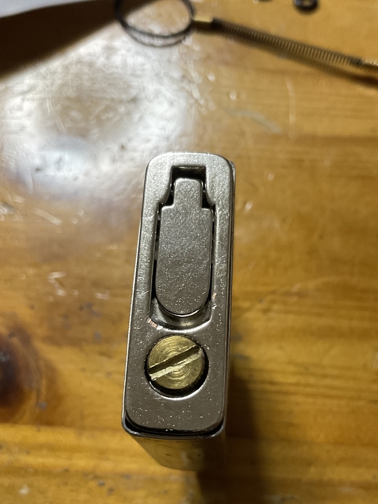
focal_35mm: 41
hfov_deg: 35.1
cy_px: 296
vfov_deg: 45.6
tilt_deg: -68.0
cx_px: 200
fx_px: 597
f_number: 1.8
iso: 160
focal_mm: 3
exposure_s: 1/50
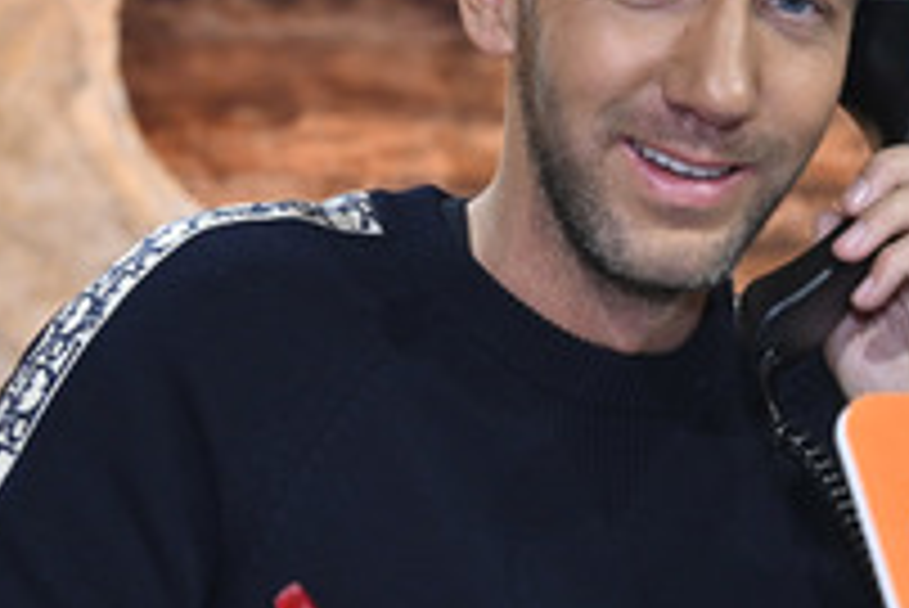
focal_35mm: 98
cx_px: 619
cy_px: 320
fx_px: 2476
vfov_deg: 14.0
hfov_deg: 20.7
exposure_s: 1/200
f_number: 4
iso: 1000
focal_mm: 44
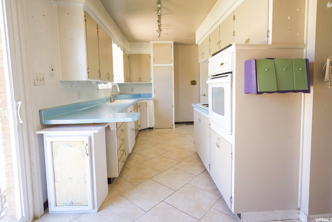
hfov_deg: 90.0
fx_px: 166
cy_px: 111
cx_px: 166
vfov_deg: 67.4
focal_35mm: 18
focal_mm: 18
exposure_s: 1/40
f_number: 4
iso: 200
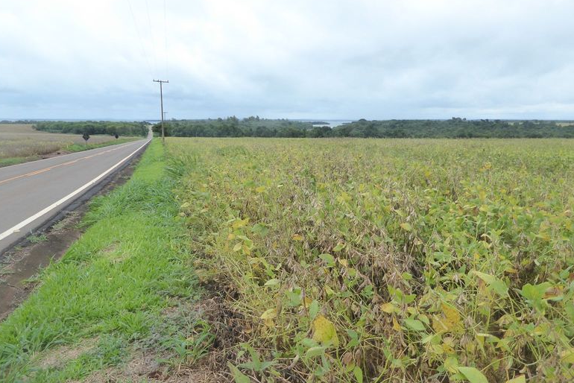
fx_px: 431
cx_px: 288
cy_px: 213
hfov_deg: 67.4
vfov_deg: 47.9
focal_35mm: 27
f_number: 3.3
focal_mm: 4.3
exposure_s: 1/640
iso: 160
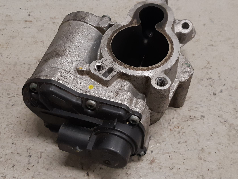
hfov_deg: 56.8
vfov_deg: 44.0
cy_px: 76
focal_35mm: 32
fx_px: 220
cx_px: 111
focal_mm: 3.93
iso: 160
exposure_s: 1/50
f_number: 1.7
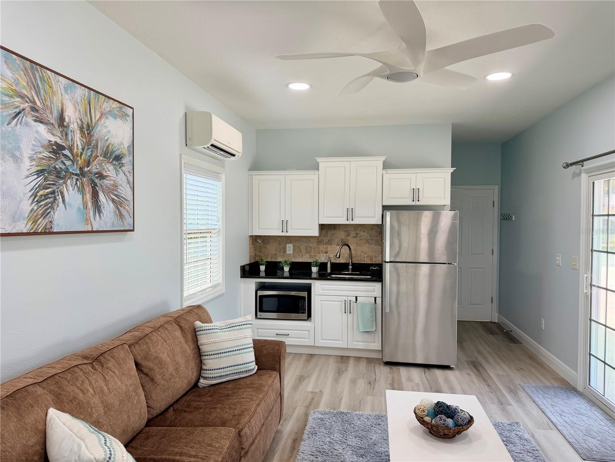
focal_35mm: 24
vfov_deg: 56.8
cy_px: 231
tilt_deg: -0.9
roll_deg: -0.4
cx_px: 308
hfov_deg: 71.6
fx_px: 426
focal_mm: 6.76
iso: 80
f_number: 1.78
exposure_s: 1/189
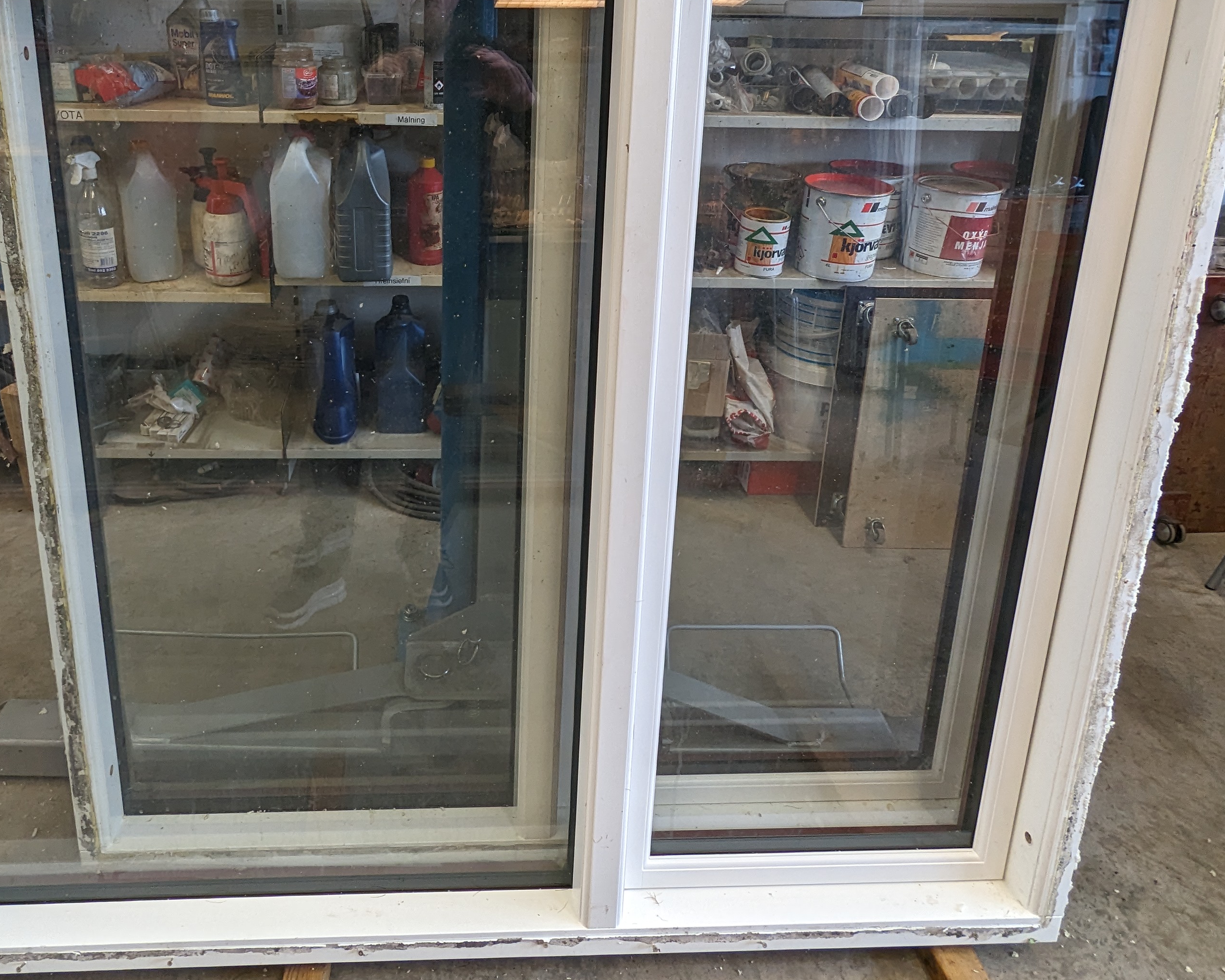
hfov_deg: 67.0
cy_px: 332
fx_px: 906
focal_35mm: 25
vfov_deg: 55.7
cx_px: 454
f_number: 2.2
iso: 83
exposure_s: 1/33.3
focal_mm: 2.35
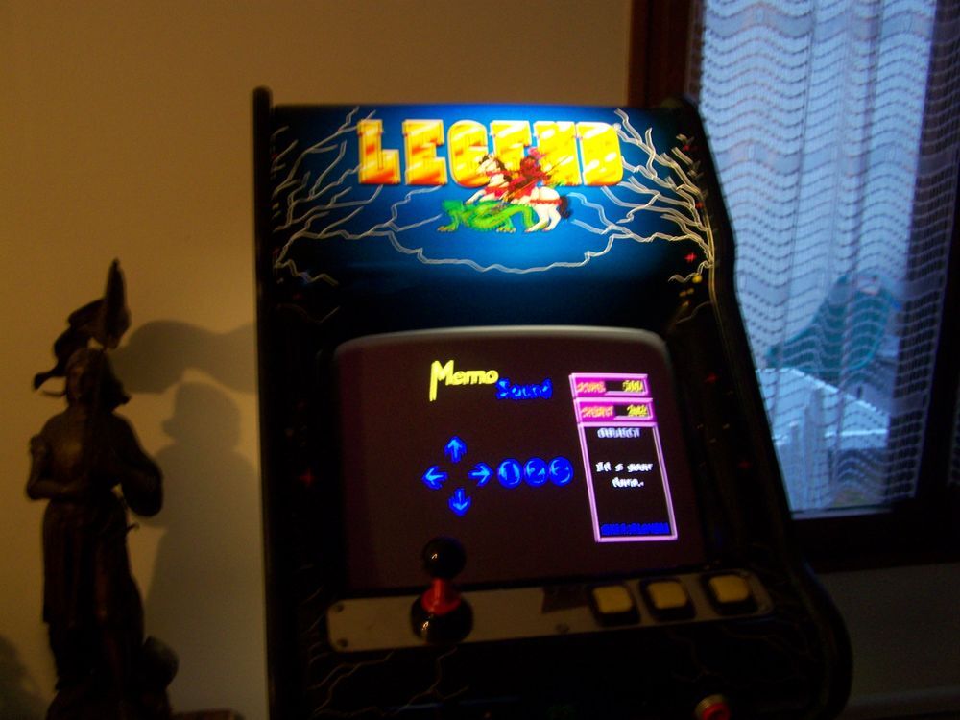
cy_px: 360
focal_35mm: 38
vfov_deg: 37.7
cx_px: 480
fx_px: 1054
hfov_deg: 49.0
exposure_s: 1/10
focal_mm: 6.3
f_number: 2.8
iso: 160
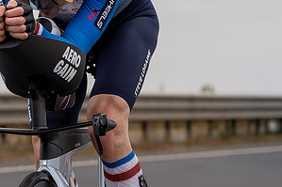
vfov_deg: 4.6
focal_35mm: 300
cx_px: 52
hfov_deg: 6.9
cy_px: 239
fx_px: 2349
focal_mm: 70
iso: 100
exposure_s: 1/800
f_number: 3.5
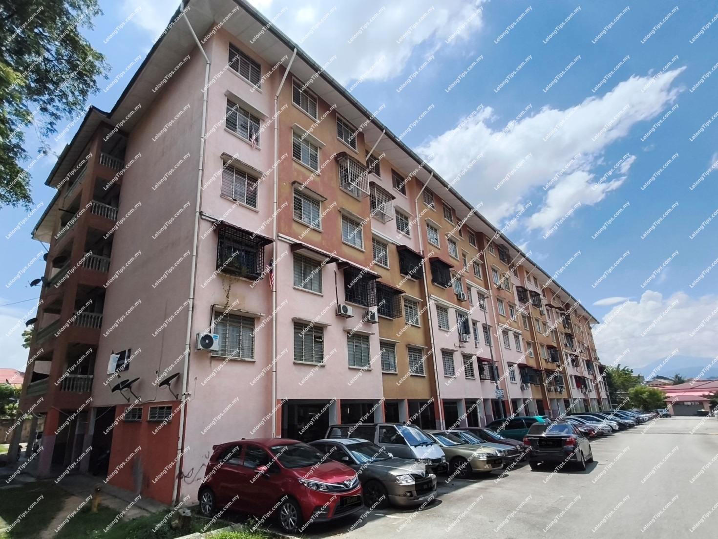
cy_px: 270
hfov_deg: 98.2
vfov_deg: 81.8
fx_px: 311
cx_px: 359
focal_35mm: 15
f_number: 2.2
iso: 50
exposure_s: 1/3051
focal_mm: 1.67
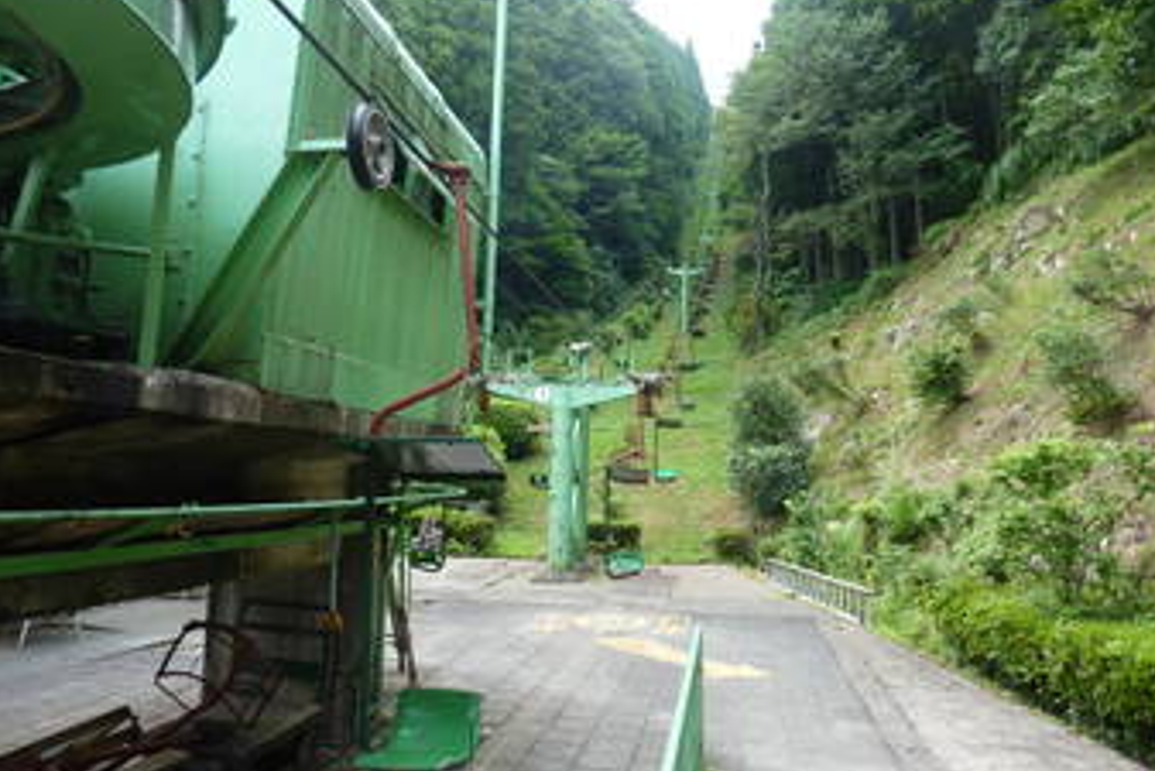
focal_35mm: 27
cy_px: 344
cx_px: 586
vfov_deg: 47.9
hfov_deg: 67.4
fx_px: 867
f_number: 3.3
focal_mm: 4.1
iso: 80
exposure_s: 1/40
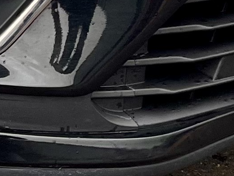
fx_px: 1352
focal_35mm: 200
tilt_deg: -7.8
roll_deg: +0.2
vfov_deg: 7.0
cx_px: -219
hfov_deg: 9.3
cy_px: -258
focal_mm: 5.1
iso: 50
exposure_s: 1/327
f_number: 1.6
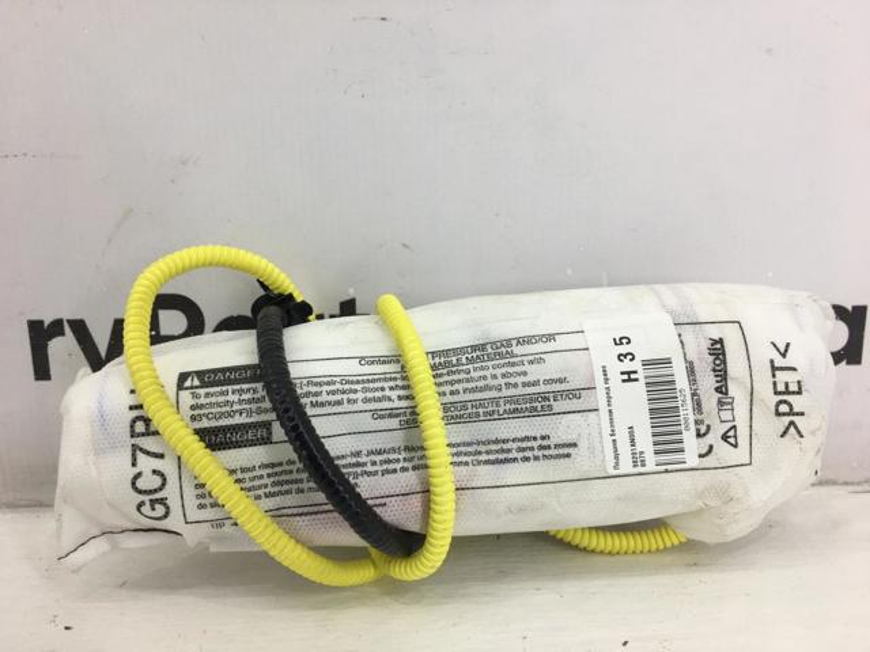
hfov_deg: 61.7
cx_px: 435
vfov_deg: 48.2
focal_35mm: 29
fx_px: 729
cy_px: 326
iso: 40
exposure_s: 1/100
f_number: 2.2
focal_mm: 4.15
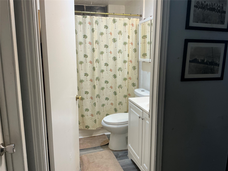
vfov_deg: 49.7
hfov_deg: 63.4
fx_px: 184
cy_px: 86
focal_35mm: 28
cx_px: 114
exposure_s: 1/60
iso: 80
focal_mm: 3
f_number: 1.8
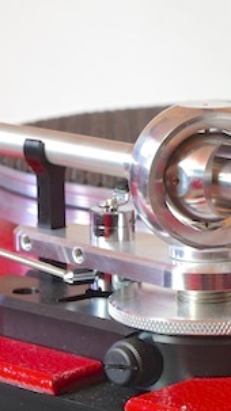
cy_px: 205
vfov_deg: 15.8
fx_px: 1484
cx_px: 257
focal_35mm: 136
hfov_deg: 8.8
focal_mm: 55
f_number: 16
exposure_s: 5
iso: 100
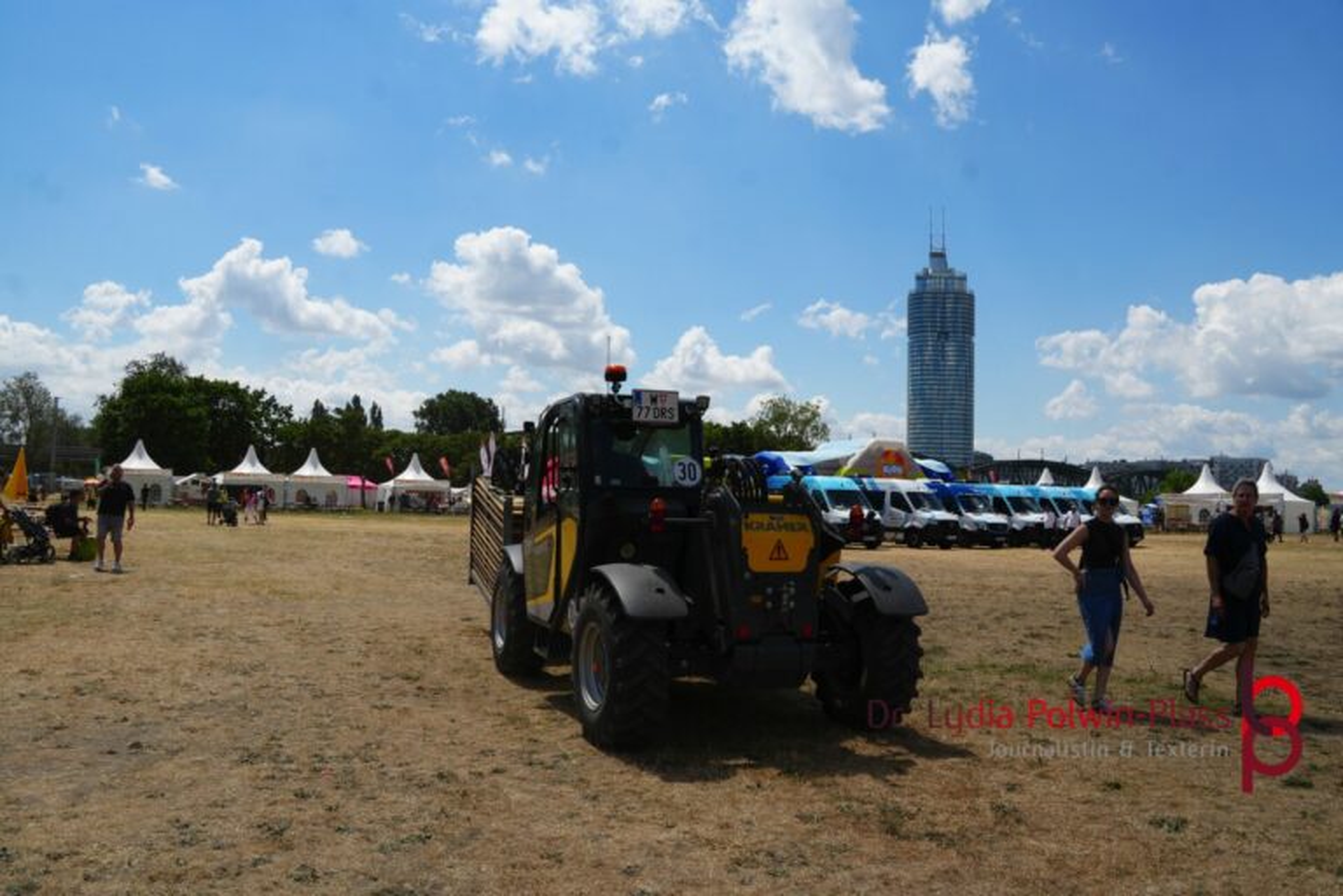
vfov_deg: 47.9
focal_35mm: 27
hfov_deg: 67.4
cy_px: 448
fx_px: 1007
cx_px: 672
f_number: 10
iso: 100
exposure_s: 1/250
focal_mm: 18
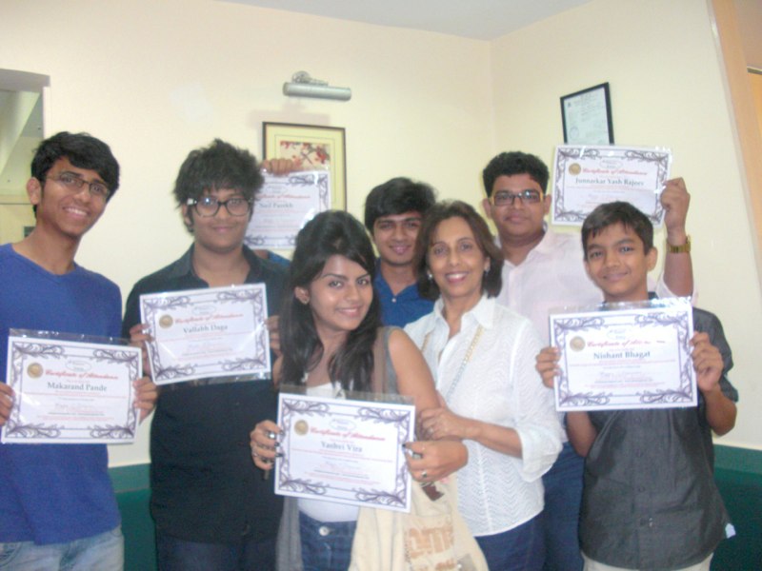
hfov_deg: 51.4
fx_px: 792
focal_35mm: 36
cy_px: 286
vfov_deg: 39.7
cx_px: 381
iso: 200
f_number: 2.8
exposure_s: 1/60
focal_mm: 6.3
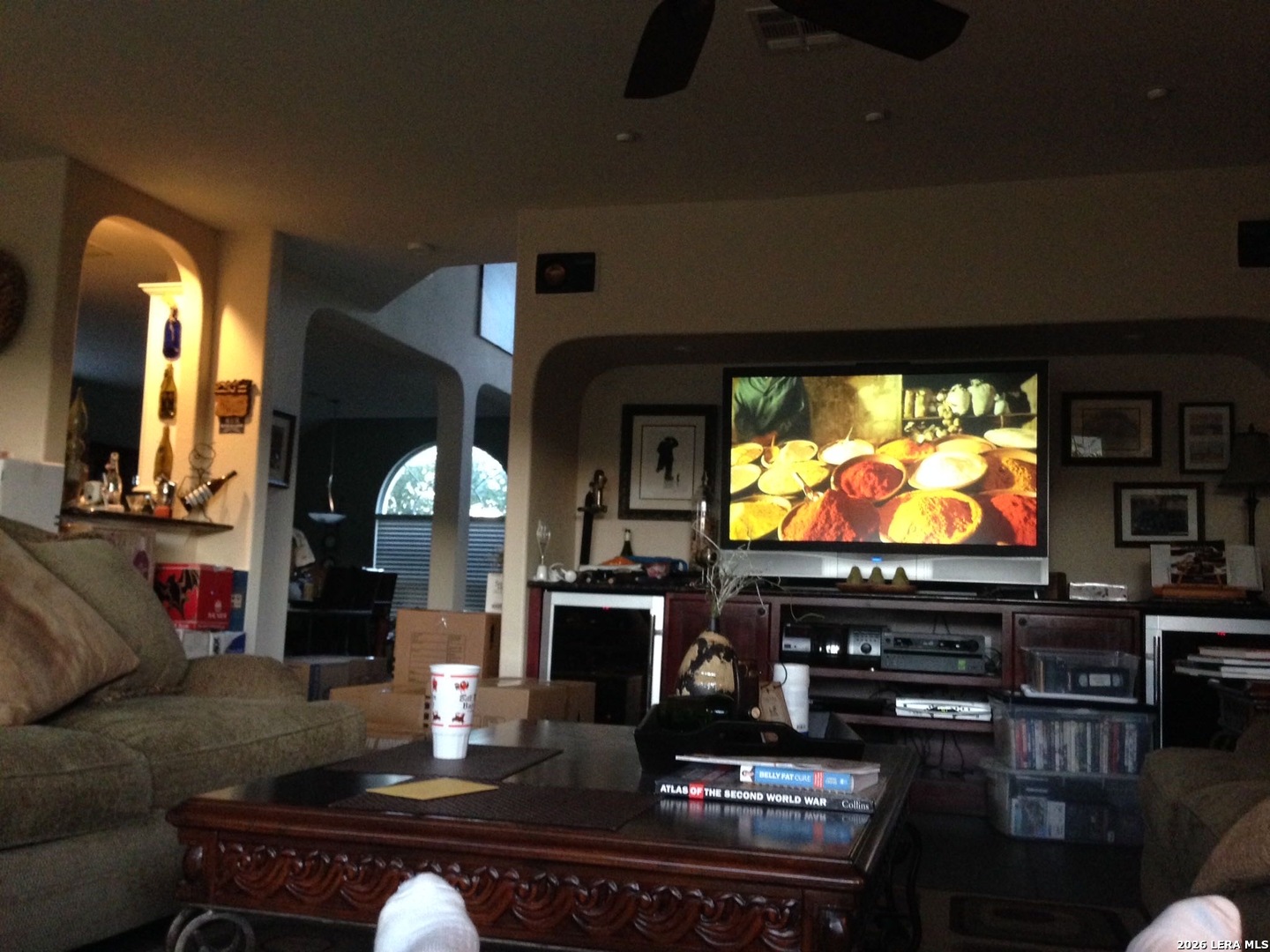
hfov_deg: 55.4
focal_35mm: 33
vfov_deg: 42.9
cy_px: 476
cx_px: 635
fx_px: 1211
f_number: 2.4
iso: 400
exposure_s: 1/17
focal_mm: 4.12
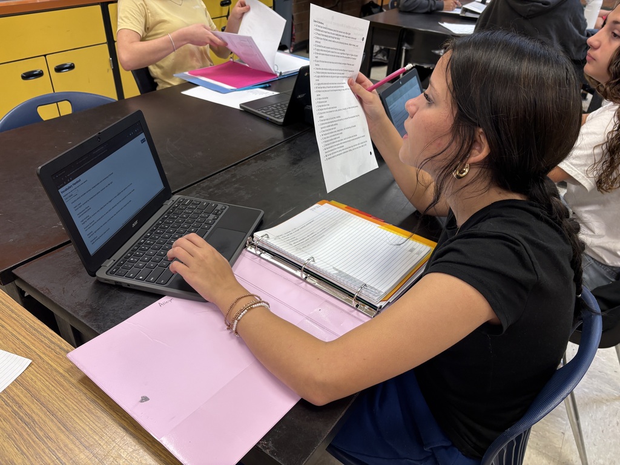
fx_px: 466
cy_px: 232
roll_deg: -2.8
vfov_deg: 53.1
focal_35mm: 26
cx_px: 310
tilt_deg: -33.4
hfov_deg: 67.3
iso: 80
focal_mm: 5.96
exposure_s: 1/60
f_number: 1.6
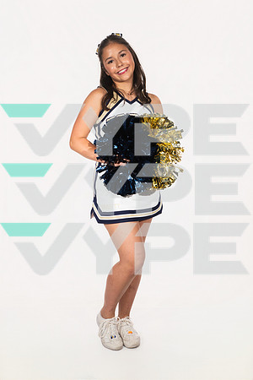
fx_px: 506
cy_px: 190
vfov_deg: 41.1
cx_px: 126
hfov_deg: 28.1
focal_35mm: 48
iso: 800
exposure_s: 1/640
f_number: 8
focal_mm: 48
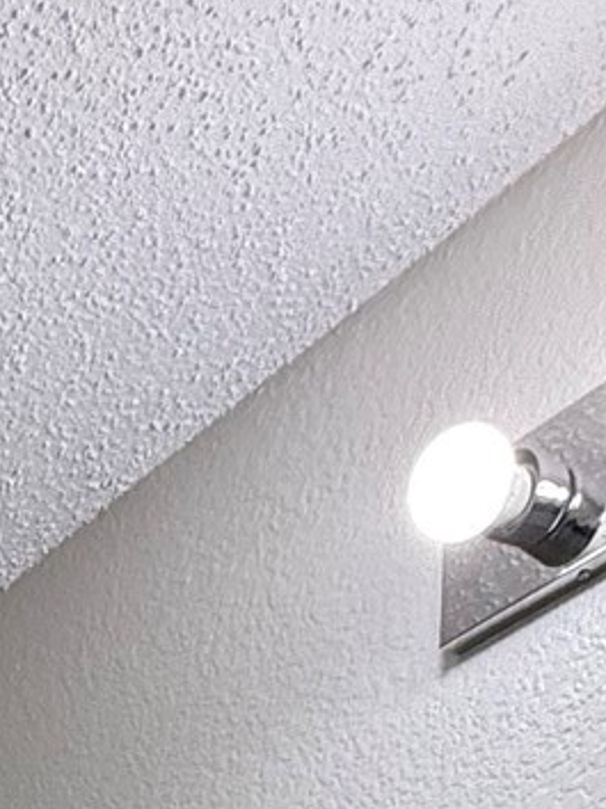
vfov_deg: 15.1
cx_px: -428
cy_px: 1911
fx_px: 1893
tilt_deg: -4.9
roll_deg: -1.2
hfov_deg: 15.9
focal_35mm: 81
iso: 100
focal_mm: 2.22
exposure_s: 1/120
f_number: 2.2
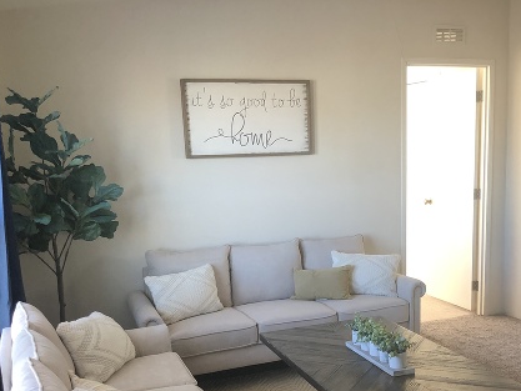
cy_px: 297
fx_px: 647
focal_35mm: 43
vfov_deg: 32.9
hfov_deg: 43.6
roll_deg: +0.3
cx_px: 315
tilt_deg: -12.1
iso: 40
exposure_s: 1/30
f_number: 1.8
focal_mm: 3.99
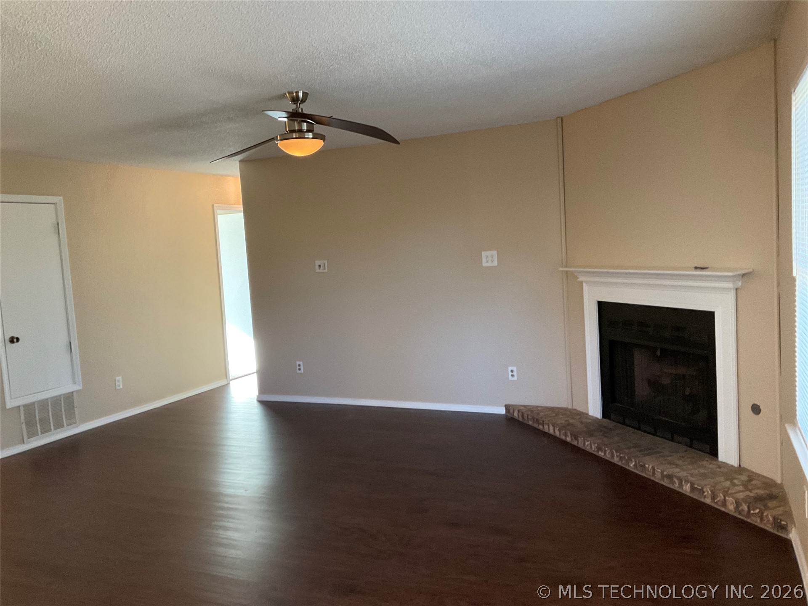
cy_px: 303
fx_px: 677
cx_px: 404
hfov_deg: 61.7
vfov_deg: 48.2
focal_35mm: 29
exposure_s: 1/60
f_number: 1.8
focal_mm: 3
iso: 250
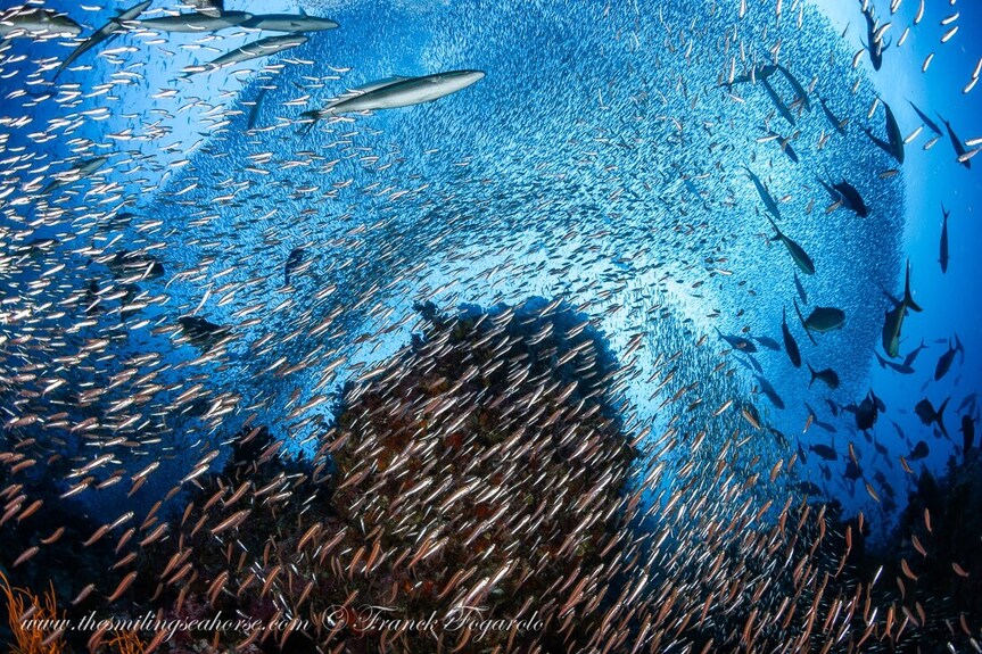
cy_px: 327
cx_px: 491
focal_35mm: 15
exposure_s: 1/60
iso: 400
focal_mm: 15
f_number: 9.5
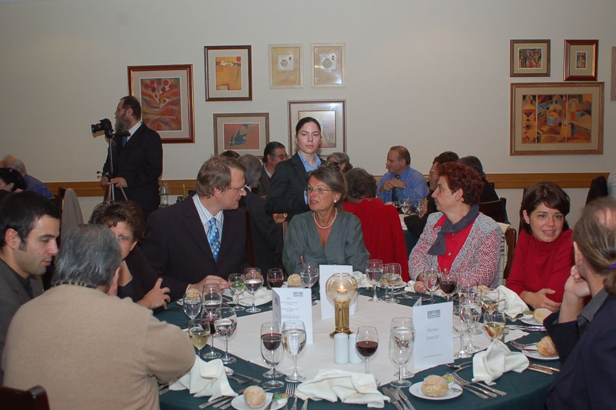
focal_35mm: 42
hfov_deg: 46.4
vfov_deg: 31.8
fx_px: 718
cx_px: 308
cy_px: 205
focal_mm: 28
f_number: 4
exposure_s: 1/60
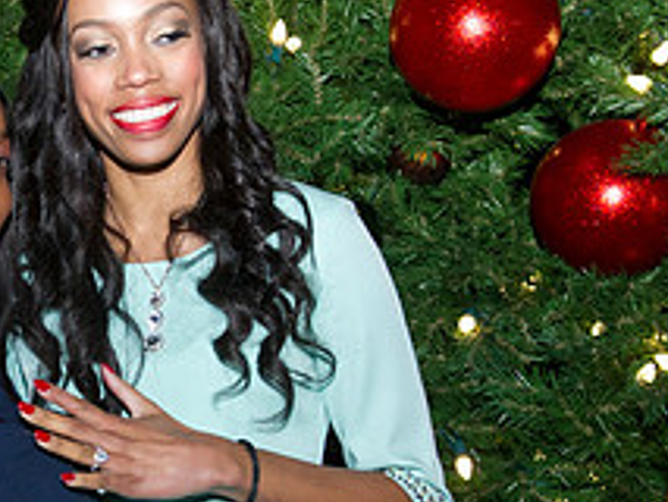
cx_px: 16
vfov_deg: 16.6
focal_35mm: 89
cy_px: 320
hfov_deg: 21.3
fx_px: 1718
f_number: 4
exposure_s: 1/125
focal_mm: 34
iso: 3200
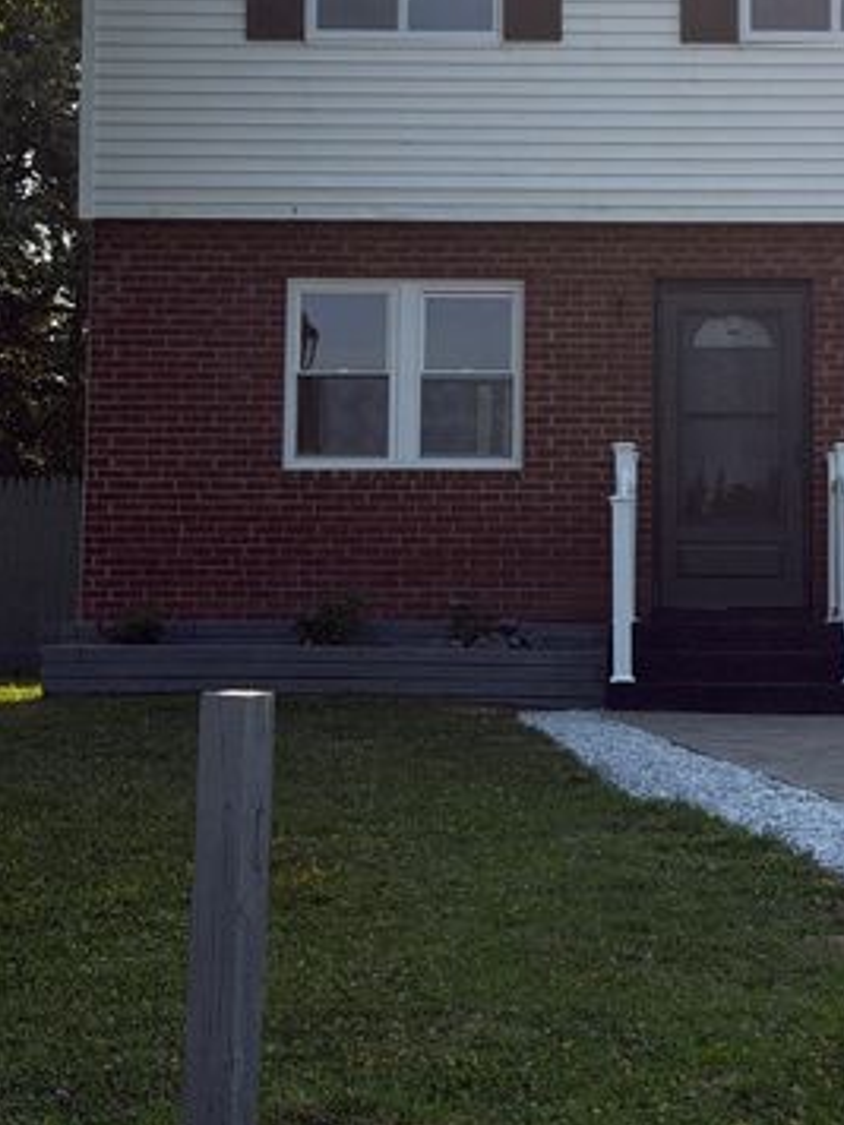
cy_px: 321
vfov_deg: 21.6
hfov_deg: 16.3
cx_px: 683
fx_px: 2926
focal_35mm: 90
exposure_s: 1/7874
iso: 100
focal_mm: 6.76
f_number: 1.78
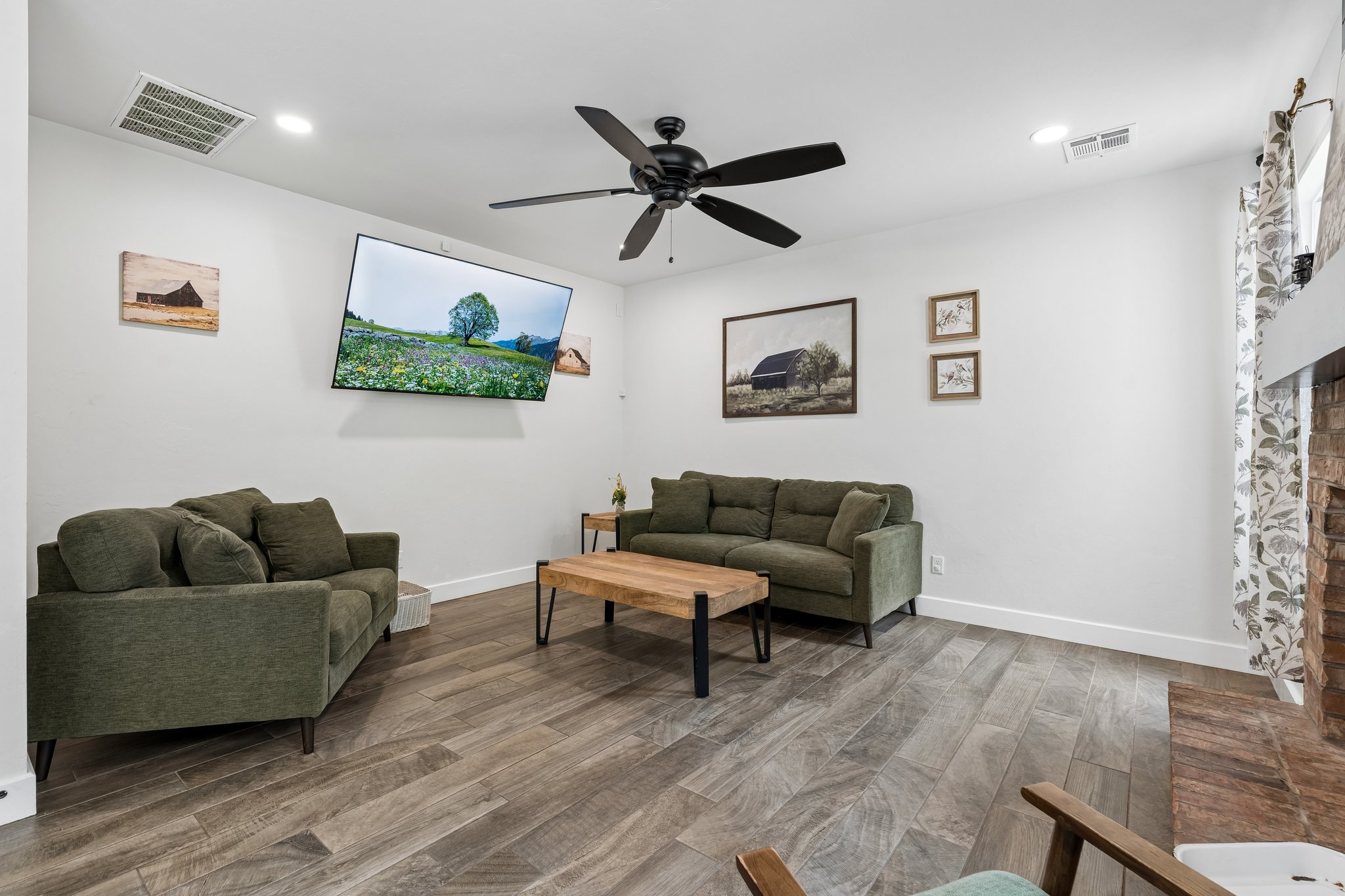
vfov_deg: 73.7
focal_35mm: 16
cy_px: 448
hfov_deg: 96.7
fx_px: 598
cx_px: 672
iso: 200
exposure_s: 1/30
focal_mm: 16
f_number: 8
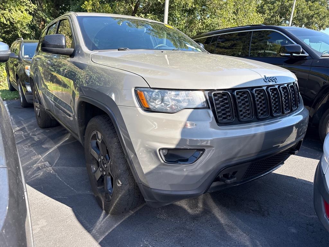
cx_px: 164
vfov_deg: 56.8
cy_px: 124
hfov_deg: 71.6
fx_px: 228
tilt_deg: -17.5
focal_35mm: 24
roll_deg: -4.3
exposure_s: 1/715
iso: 100
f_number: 1.78
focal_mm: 6.76
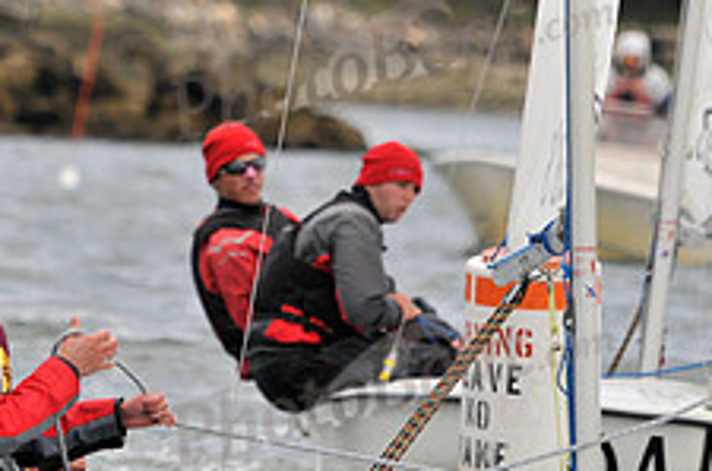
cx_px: 6
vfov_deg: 1.2
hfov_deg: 1.8
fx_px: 22893
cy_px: 267
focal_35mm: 1160
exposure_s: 1/640
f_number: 8
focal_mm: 300
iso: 200
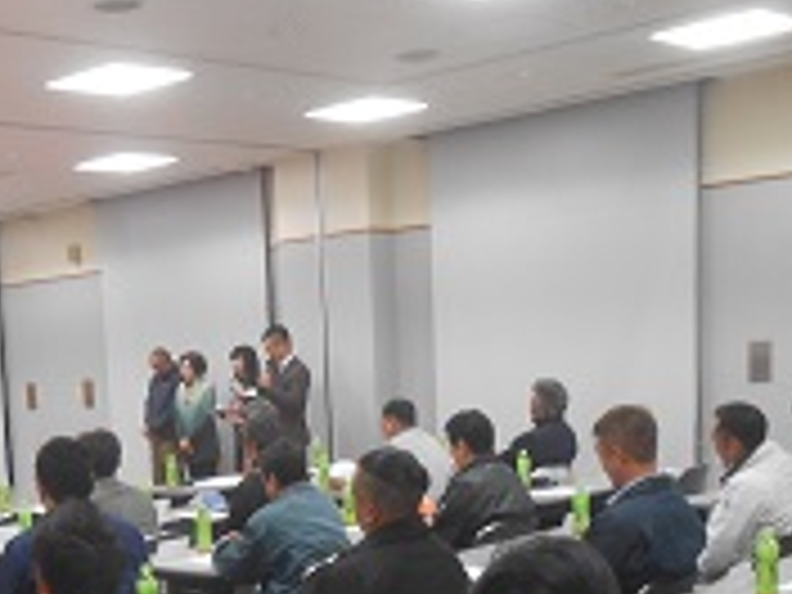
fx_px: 1350
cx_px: 130
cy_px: 612
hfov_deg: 31.6
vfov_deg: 23.6
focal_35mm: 59
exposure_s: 1/30
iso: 200
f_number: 3.5
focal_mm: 4.6
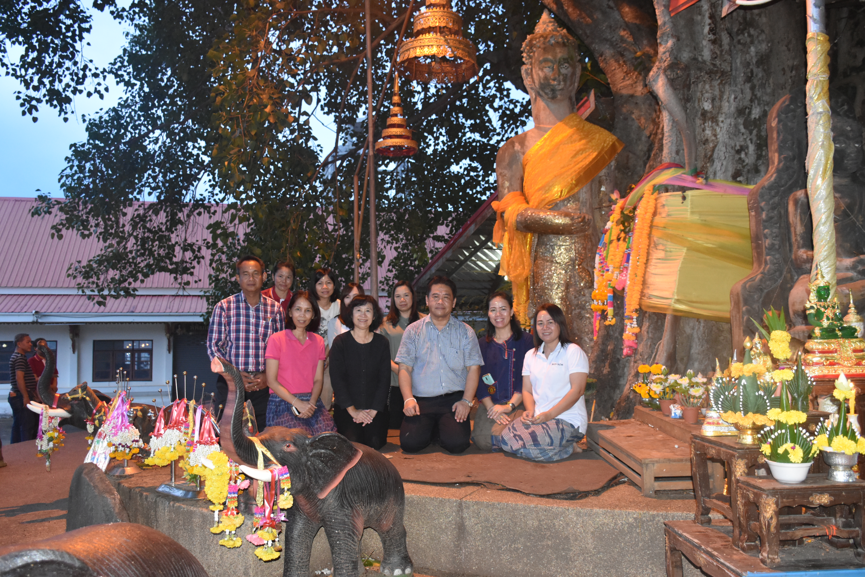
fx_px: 721
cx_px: 432
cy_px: 288
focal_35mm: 30
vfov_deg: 43.6
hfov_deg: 61.9
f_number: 3.5
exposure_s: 1/60
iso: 2000
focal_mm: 20
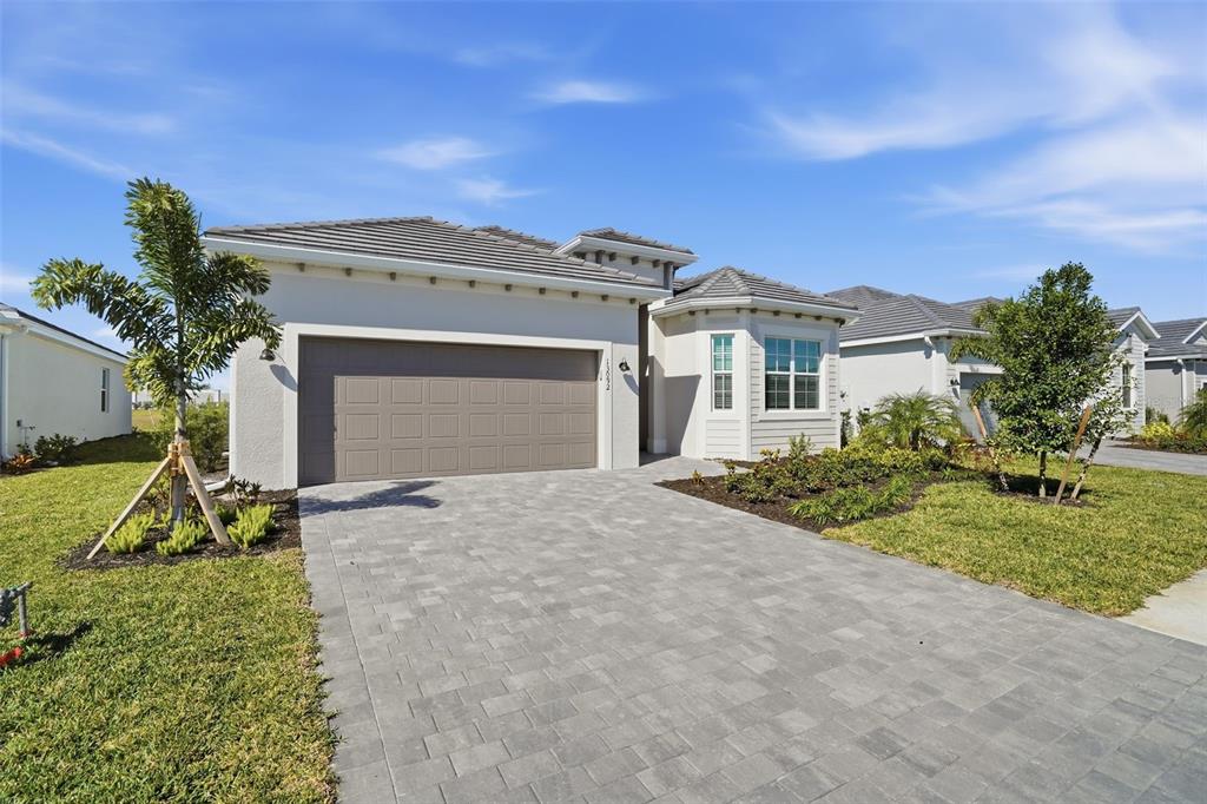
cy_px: 402
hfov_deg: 96.8
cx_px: 604
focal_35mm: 16
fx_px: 536
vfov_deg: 73.7
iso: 1600
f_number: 8
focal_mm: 16
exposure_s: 1/8000
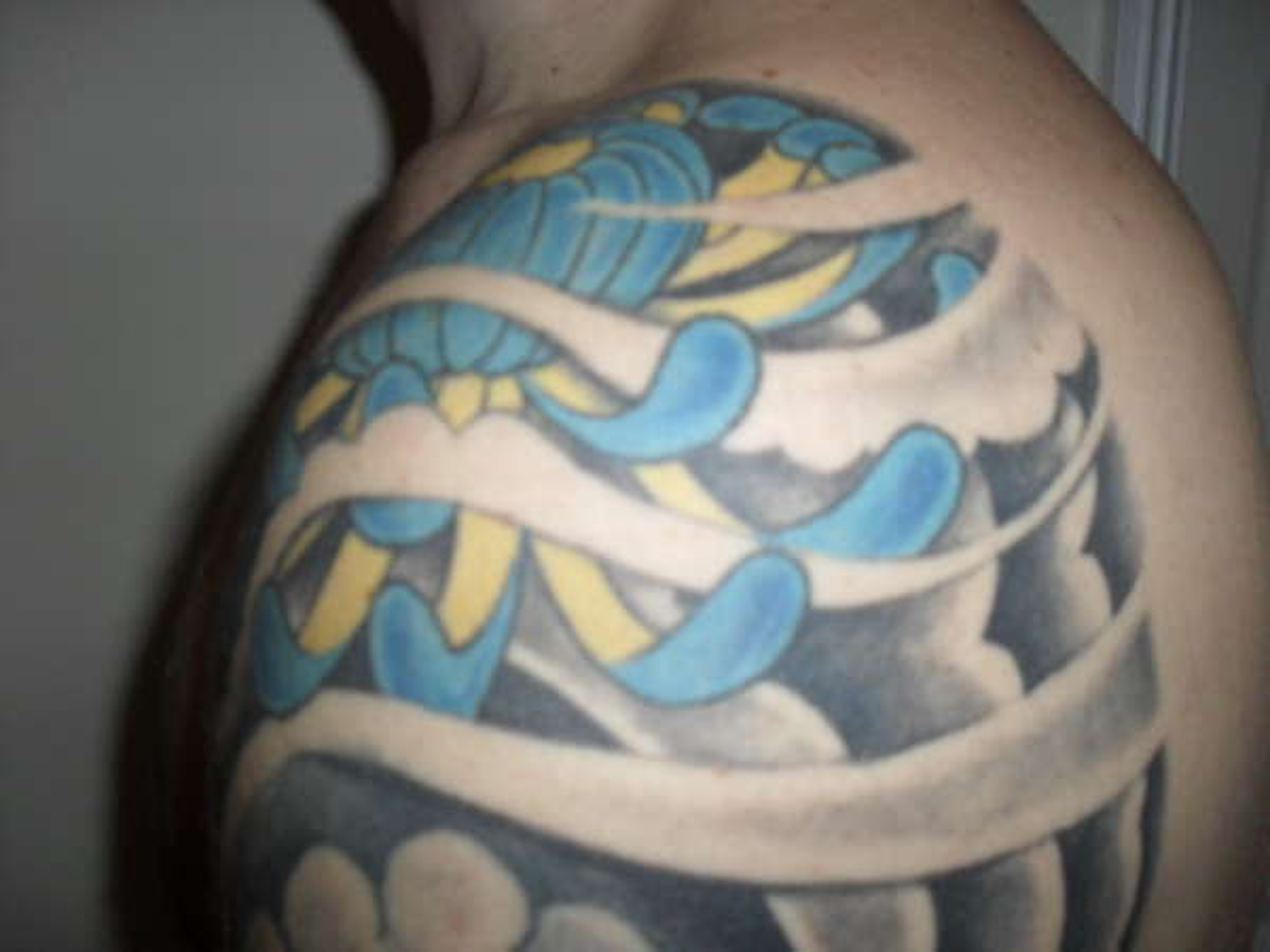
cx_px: 635
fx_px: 1284
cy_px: 476
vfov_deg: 40.7
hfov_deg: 52.6
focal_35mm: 35
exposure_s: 1/45
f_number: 3.2
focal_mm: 6.3
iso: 200
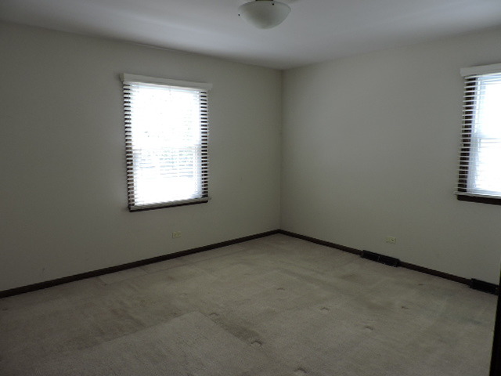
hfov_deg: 71.6
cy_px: 188
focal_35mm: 24
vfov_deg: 56.8
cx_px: 250
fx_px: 347
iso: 100
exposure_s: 1/40
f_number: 3
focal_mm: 4.3
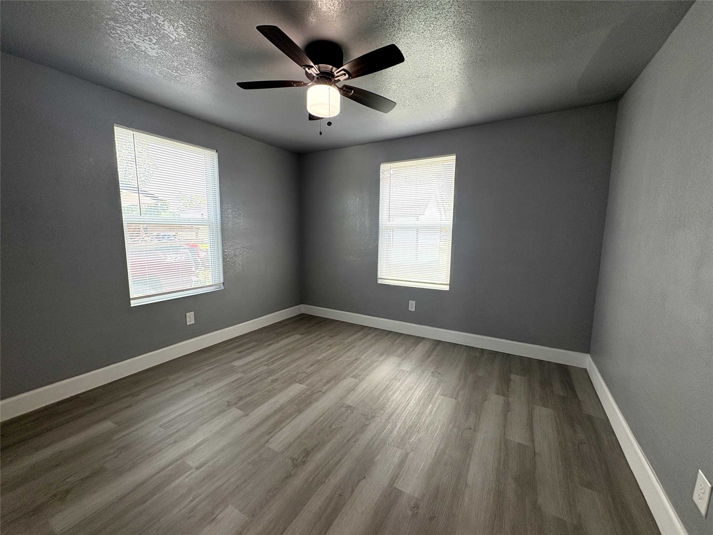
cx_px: 356
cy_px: 268
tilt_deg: -6.8
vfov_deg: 85.7
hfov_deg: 102.1
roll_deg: +0.3
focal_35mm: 14
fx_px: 288
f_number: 2.2
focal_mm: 2.22
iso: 64
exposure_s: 1/133
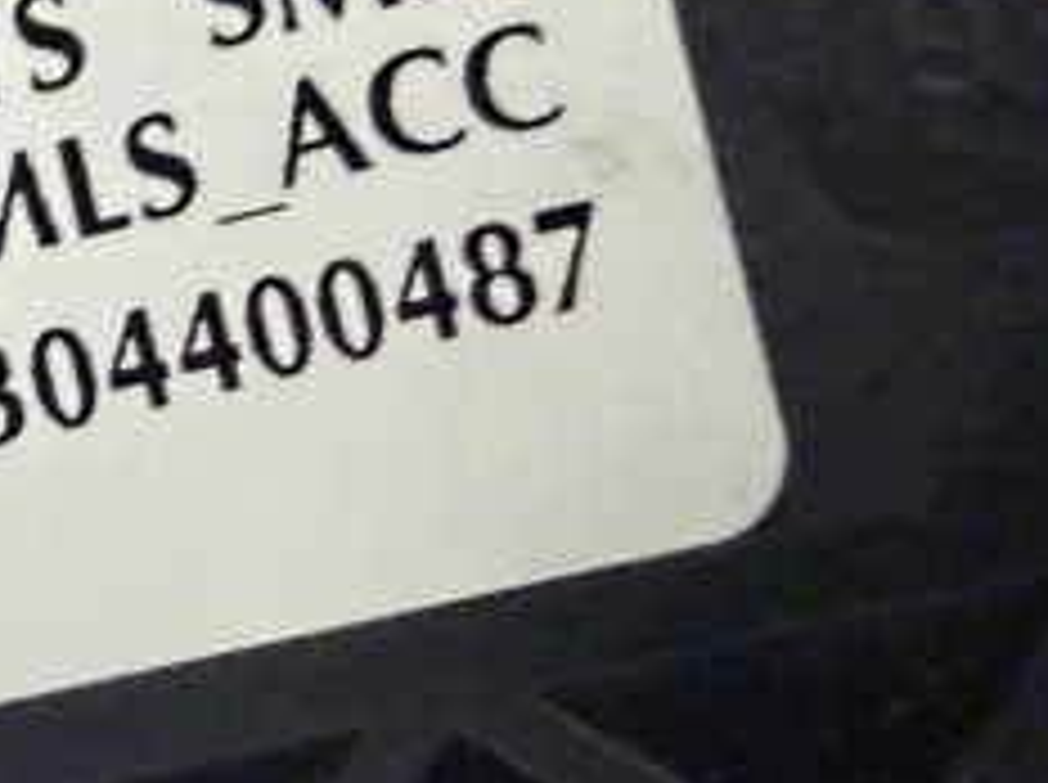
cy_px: 79
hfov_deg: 26.9
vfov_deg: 21.7
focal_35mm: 66
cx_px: -117
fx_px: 1995
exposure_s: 1/50
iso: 800
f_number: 2.2
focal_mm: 2.22
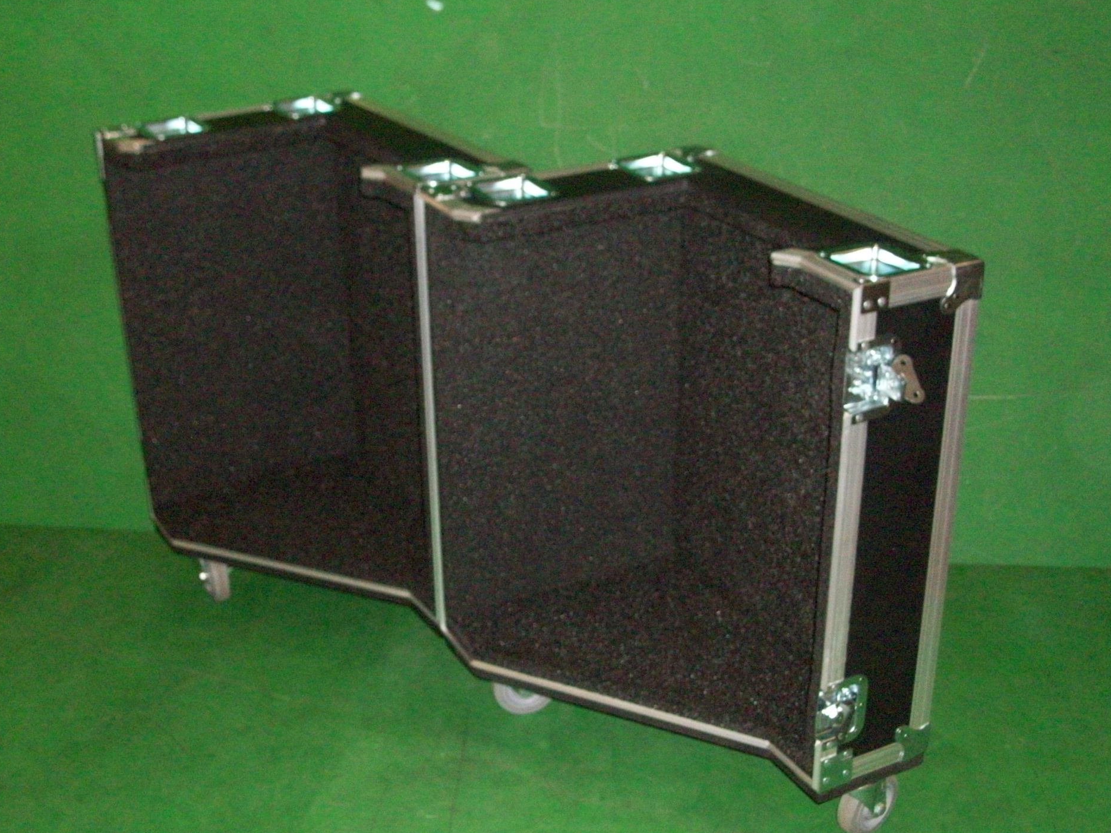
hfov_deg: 41.2
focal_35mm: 46
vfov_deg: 31.5
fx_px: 1476
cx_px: 563
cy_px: 449
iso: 320
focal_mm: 7.1
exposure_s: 1/65.1
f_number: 3.2
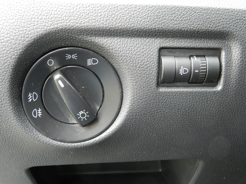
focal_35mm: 46
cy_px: 92
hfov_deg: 41.2
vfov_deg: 31.5
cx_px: 123
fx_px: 327
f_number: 4.2
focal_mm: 8.1
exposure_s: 1/6
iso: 400
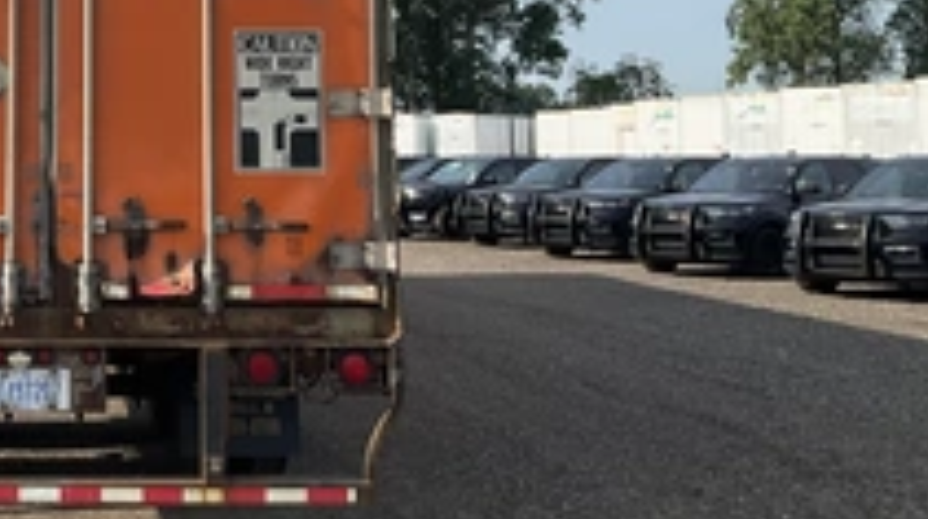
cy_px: 4
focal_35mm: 60
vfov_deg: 19.4
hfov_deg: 32.8
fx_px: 1474
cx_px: 57
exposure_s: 1/1626
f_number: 1.8
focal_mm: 3
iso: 25
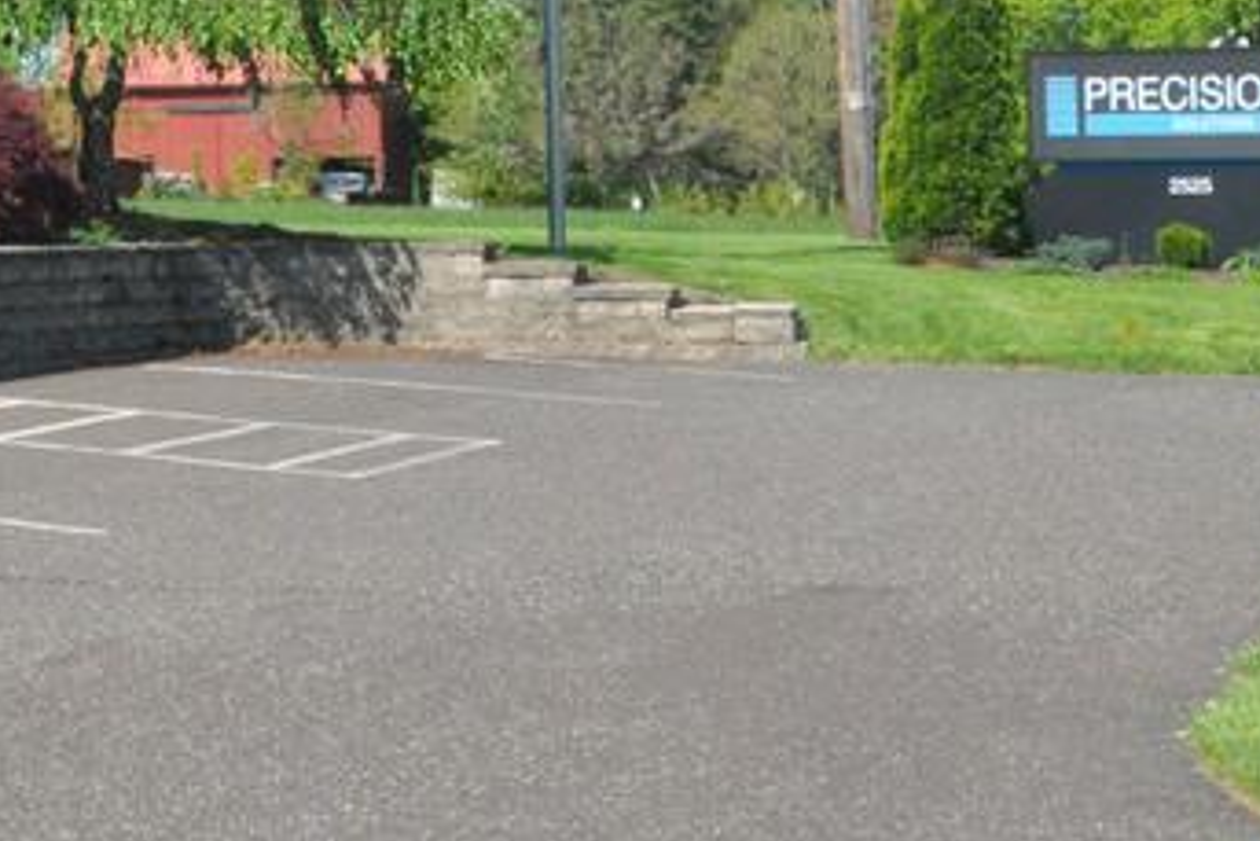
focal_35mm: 138
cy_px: -316
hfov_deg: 14.6
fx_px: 4849
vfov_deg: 9.7
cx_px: 73
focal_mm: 31
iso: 1250
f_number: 14
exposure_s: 1/800
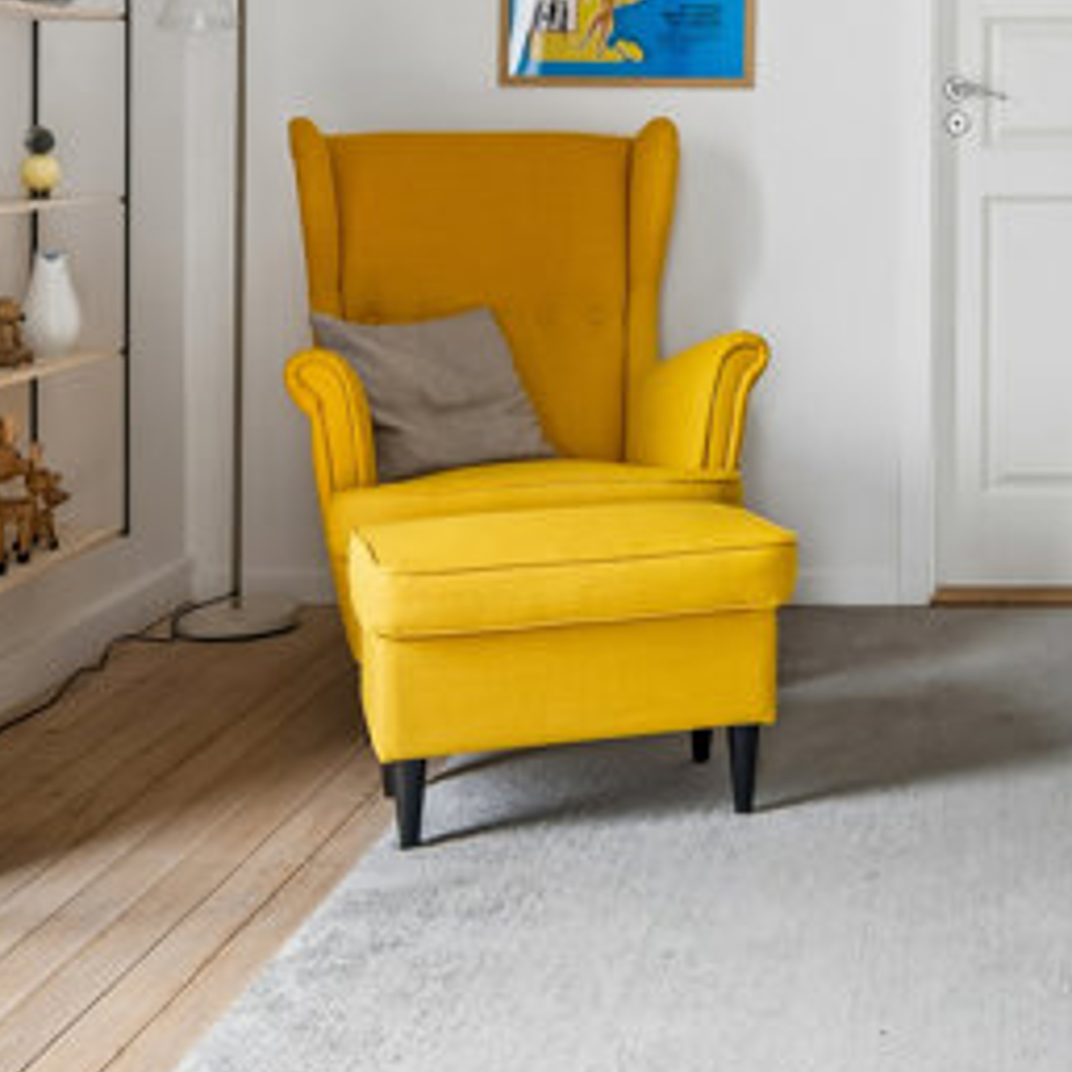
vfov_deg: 30.5
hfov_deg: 32.2
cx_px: 580
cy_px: 69
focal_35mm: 53
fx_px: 1857
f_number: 6.3
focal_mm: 20
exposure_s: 1/40
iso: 400
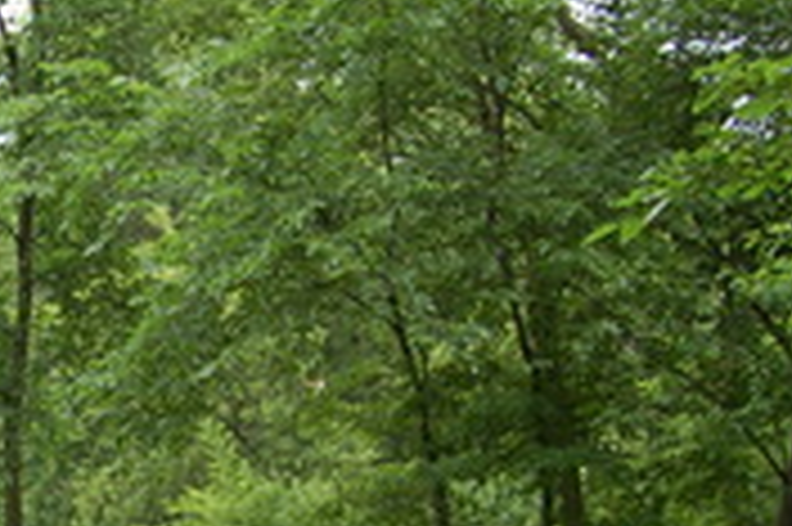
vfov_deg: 13.7
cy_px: 553
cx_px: -306
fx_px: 2154
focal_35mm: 98
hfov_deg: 18.9
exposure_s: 1/200
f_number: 7.1
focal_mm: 18
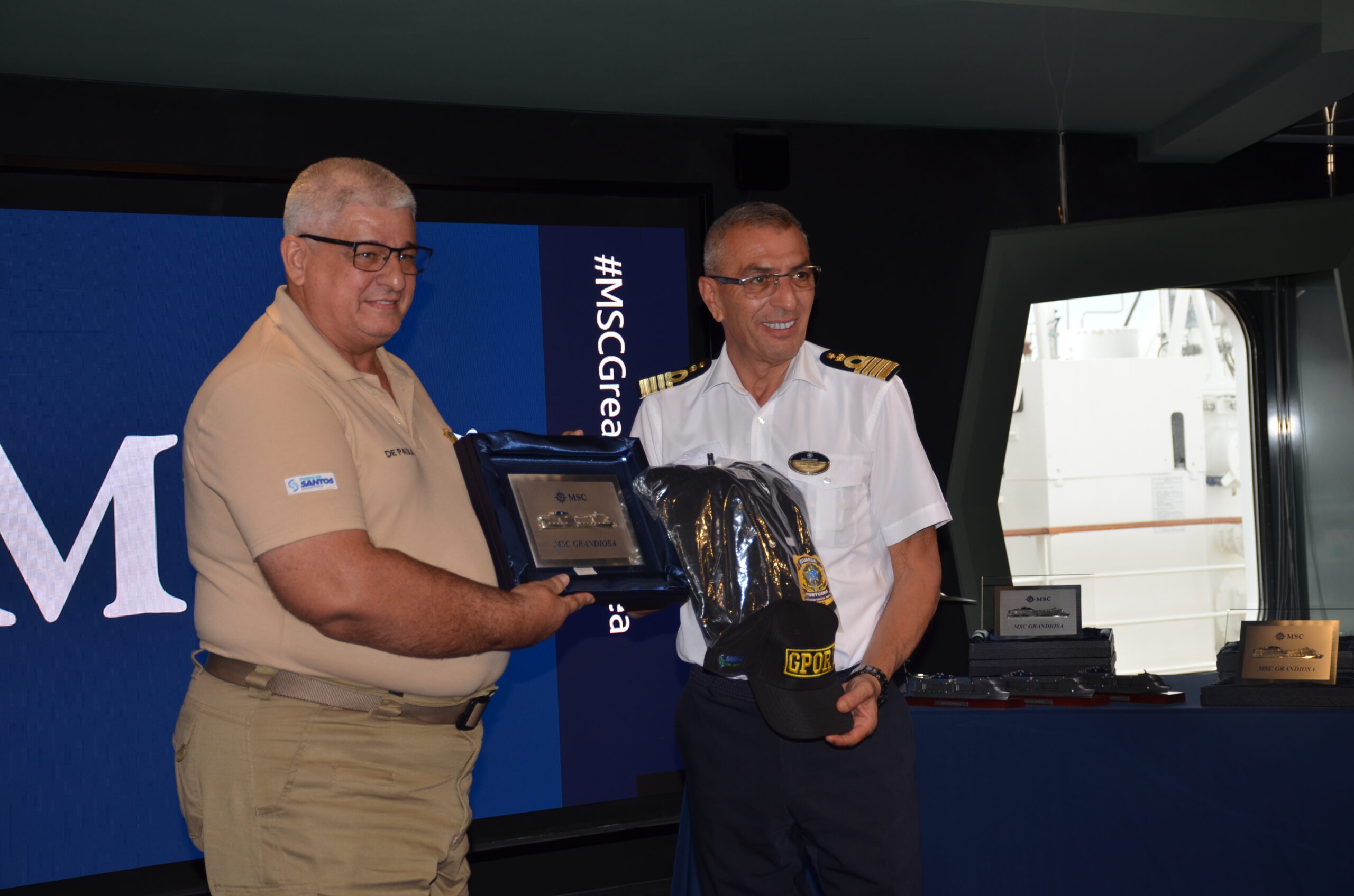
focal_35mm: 60
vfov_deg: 22.5
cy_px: 448
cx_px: 677
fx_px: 2252
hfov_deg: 33.5
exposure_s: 1/160
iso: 200
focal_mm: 40
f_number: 4.5
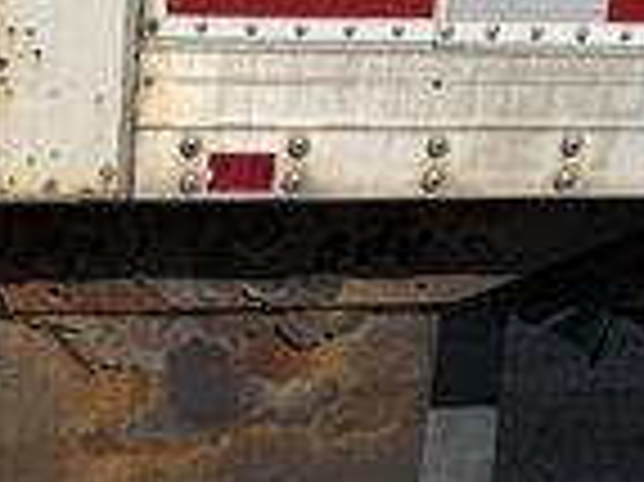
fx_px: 1245
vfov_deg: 21.6
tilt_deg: -18.0
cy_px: 383
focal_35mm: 67
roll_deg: -1.7
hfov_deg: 28.1
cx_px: 90
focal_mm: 6.76
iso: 80
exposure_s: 1/7353
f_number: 1.78
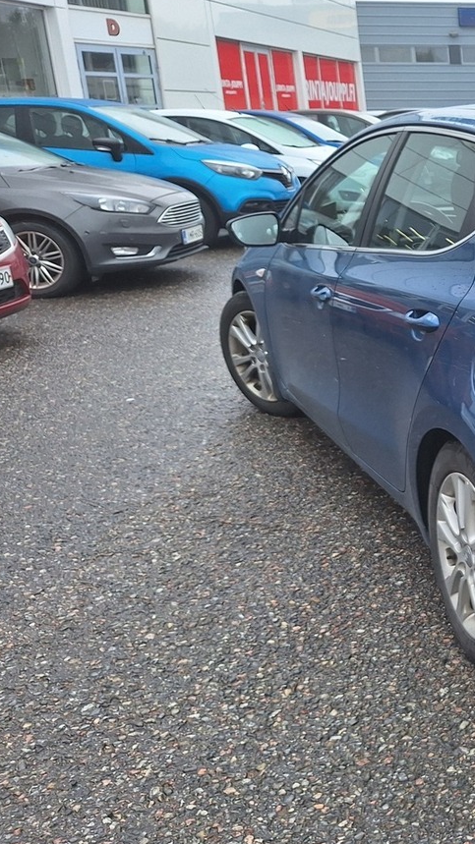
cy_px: 376
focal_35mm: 42
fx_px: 941
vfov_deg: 48.3
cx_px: 666
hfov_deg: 23.8
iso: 40
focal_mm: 5.54
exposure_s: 1/625
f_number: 1.8
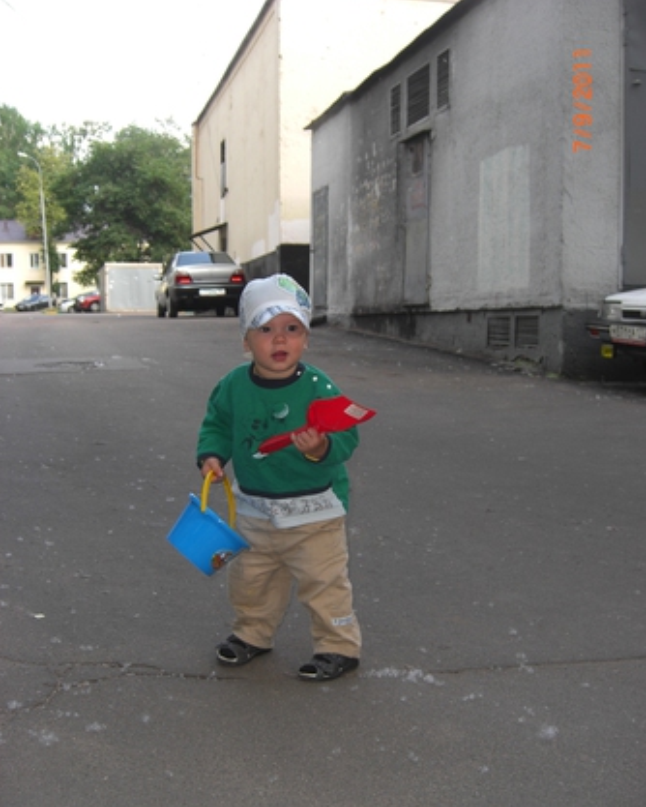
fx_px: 955
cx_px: 323
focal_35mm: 40
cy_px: 430
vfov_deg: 45.7
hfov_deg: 37.4
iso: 80
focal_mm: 7.9
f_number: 2.8
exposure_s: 1/200
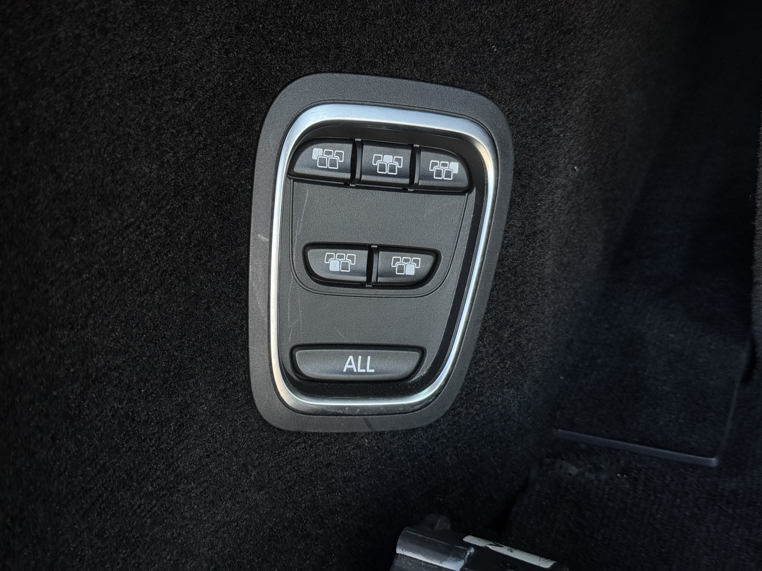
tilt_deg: -34.6
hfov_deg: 39.7
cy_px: 286
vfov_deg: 30.3
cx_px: 381
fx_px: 1057
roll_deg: +7.3
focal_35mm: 48
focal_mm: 6.76
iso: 50
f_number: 1.78
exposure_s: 1/121
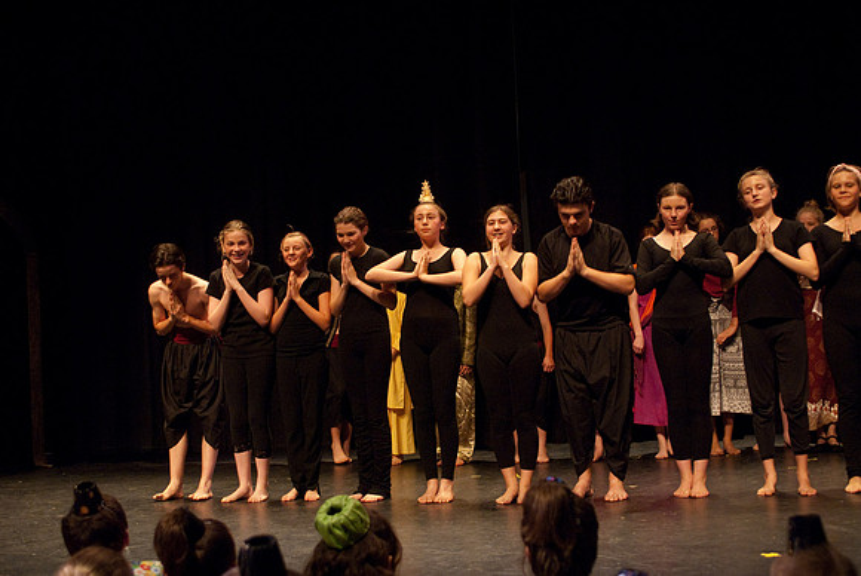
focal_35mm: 42
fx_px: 1005
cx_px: 430
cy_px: 288
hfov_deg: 46.4
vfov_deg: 32.0
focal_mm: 28
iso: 1000
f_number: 2.8
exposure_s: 1/125
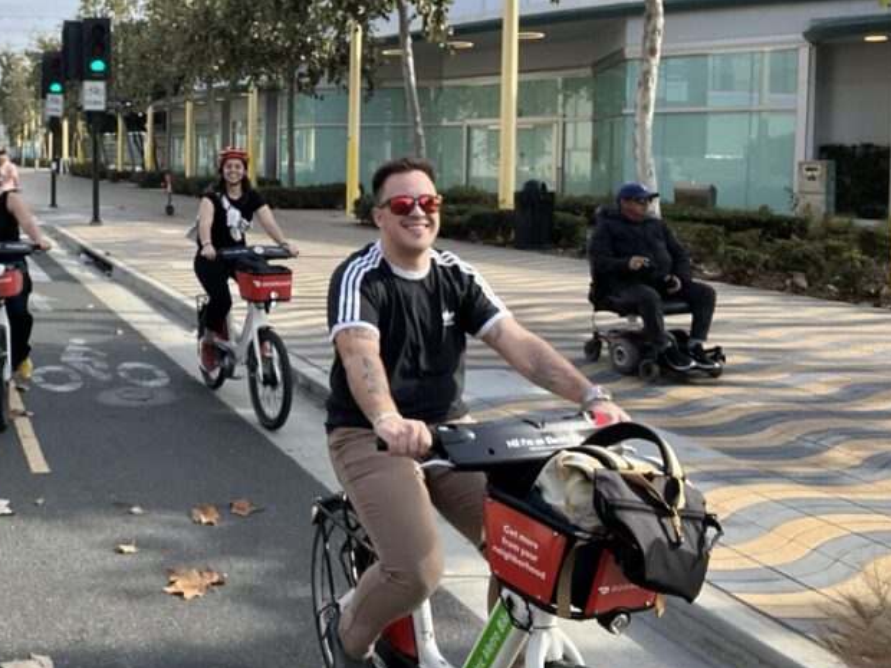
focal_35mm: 38
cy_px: 204
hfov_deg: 46.9
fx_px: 978
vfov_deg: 37.2
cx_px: 207
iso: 32
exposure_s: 1/483
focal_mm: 2.71
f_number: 2.2
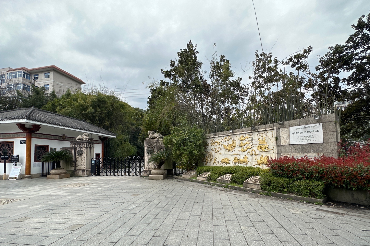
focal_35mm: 16
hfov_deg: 96.7
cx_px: 191
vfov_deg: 73.1
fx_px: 164
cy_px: 145
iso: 40
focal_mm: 2.22
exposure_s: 1/694
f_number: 2.2
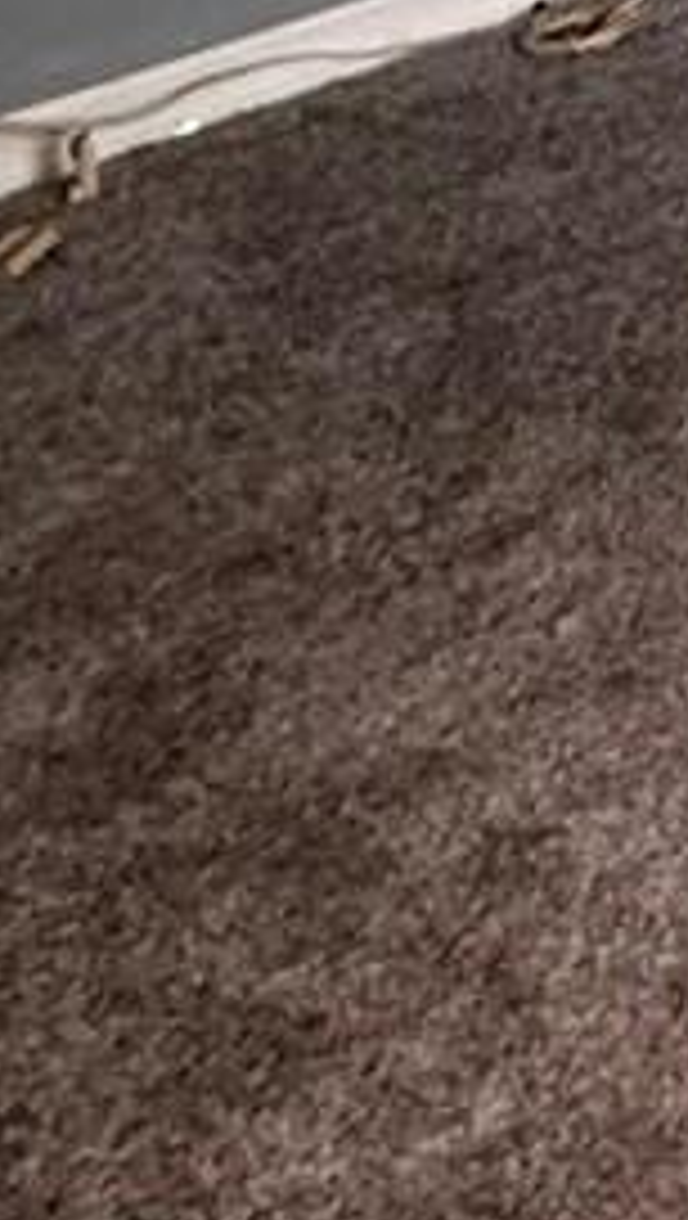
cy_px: -1161
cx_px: 2190
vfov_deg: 17.5
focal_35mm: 90
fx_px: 2911
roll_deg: +2.8
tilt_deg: -0.7
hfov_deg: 9.7
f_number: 2.2
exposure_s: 1/65
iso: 200
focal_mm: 2.22
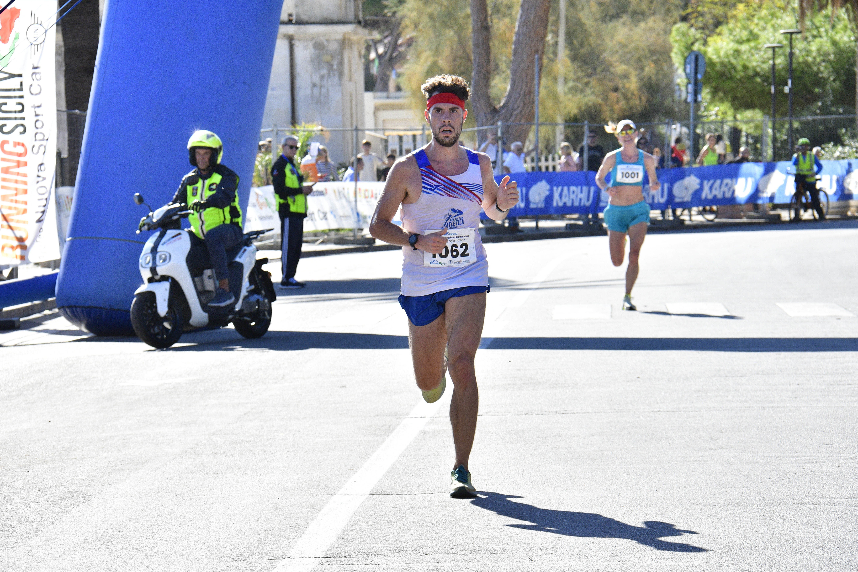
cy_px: 286
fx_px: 4826
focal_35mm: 202
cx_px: 429
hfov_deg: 10.2
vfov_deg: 6.8
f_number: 11
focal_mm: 135
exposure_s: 1/800
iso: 1000
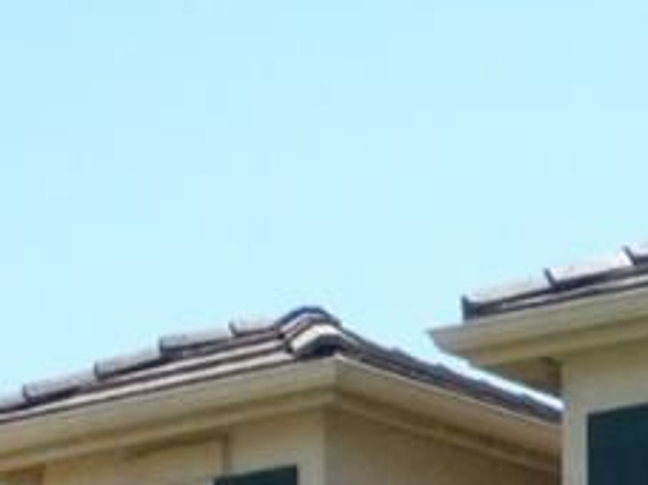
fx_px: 3705
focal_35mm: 198
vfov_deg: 6.8
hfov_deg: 9.9
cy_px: 1412
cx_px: 748
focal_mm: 5.2
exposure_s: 1/400
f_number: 4
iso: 100
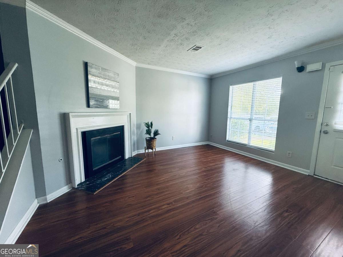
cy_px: 128
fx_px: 139
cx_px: 172
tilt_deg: -6.6
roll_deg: -0.7
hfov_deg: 102.1
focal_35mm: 14
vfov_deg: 85.7
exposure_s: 1/99
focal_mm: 2.22
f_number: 2.2
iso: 320
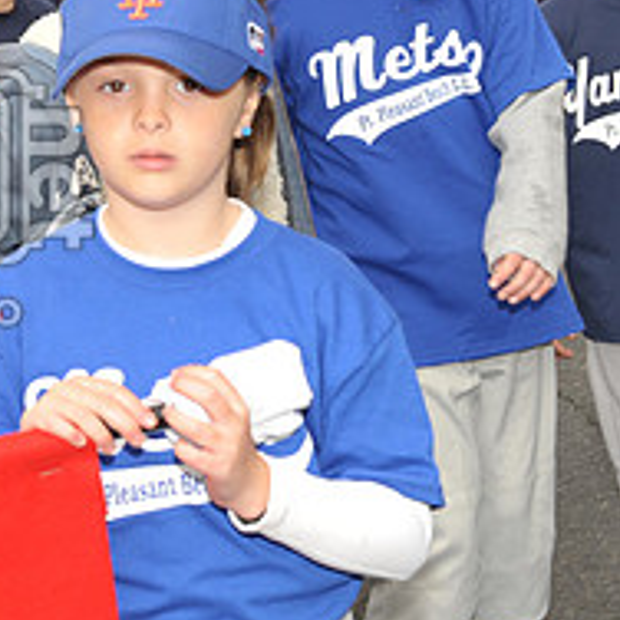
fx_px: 2655
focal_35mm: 131
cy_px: 188
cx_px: -333
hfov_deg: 12.6
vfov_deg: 13.3
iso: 400
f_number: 8
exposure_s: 1/250
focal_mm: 50
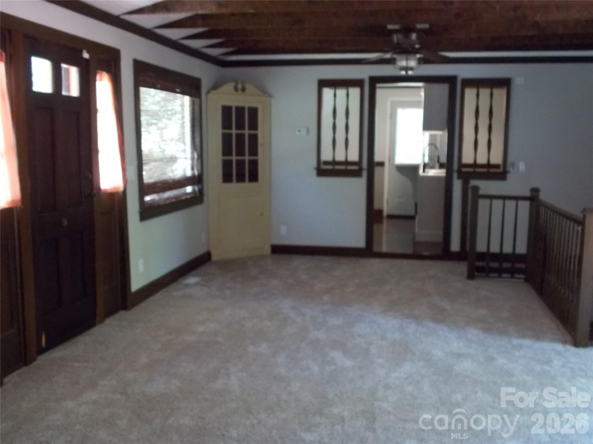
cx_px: 296
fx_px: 582
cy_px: 222
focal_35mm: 34
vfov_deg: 41.8
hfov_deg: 54.0
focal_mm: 6.1
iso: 400
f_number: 3.4
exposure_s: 1/10
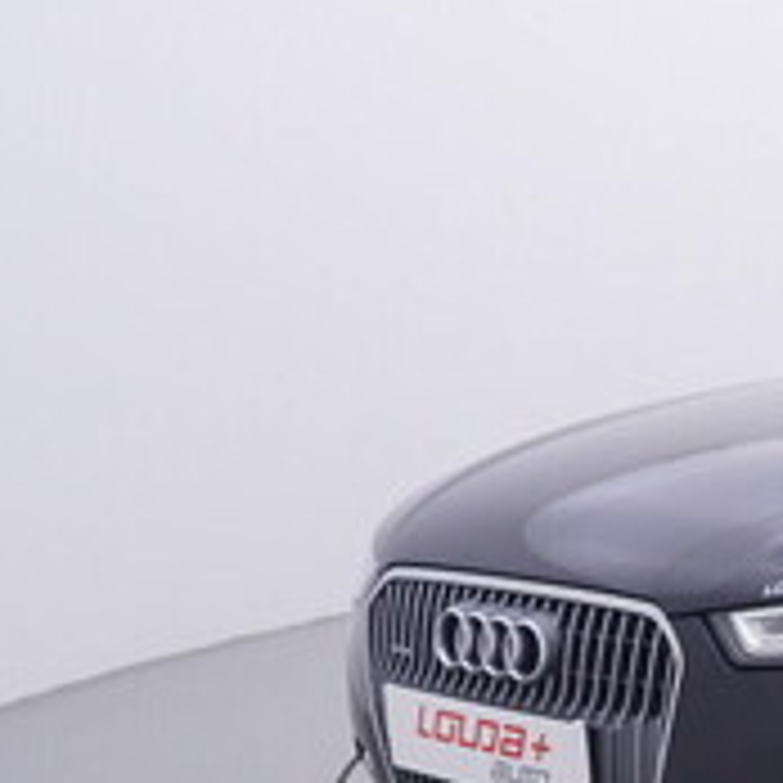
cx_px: 1190
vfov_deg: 27.3
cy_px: 731
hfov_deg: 22.9
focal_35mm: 60
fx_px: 1544
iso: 200
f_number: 5
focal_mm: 15
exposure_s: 1/80
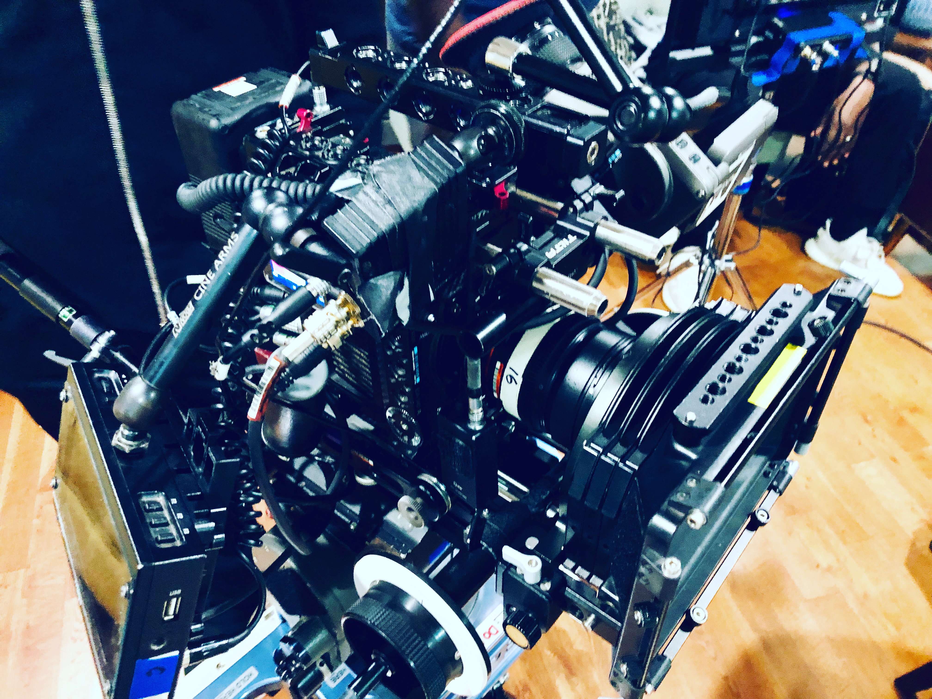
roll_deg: -0.7
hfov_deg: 63.4
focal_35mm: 28
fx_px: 754
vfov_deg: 49.7
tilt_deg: -42.0
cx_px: 466
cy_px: 350
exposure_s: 1/4
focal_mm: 3.99
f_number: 1.8
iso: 200
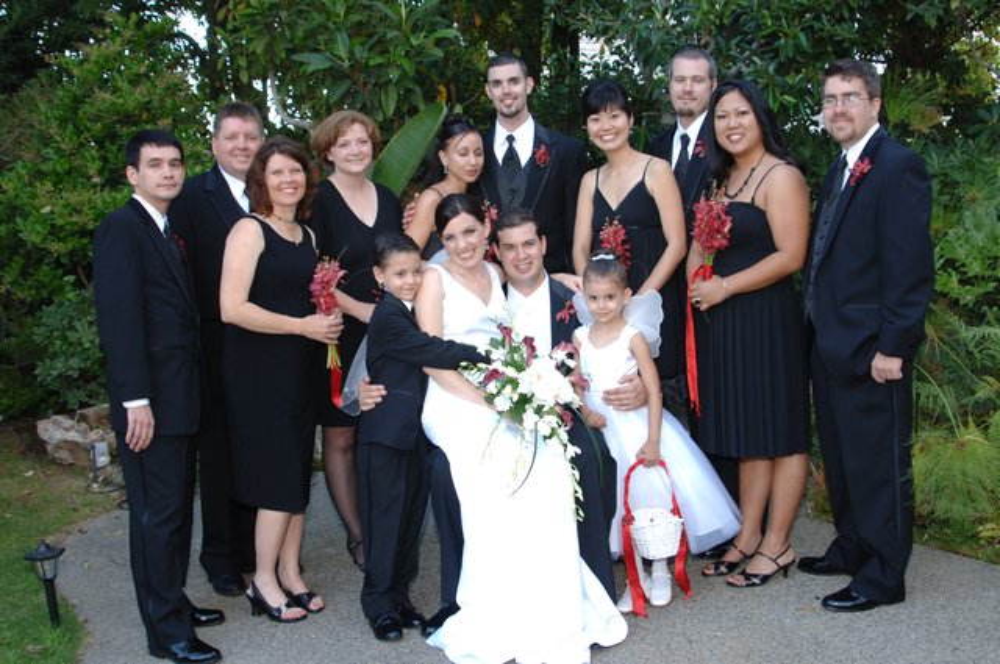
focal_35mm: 42
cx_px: 500
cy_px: 332
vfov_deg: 31.8
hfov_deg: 46.5
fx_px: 1165
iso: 400
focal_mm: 28
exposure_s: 1/50
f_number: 5.6
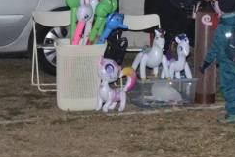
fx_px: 1044
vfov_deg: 8.5
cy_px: -7
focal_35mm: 160
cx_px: 280
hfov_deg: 12.5
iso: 3200
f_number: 4.2
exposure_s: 1/60
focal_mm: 32
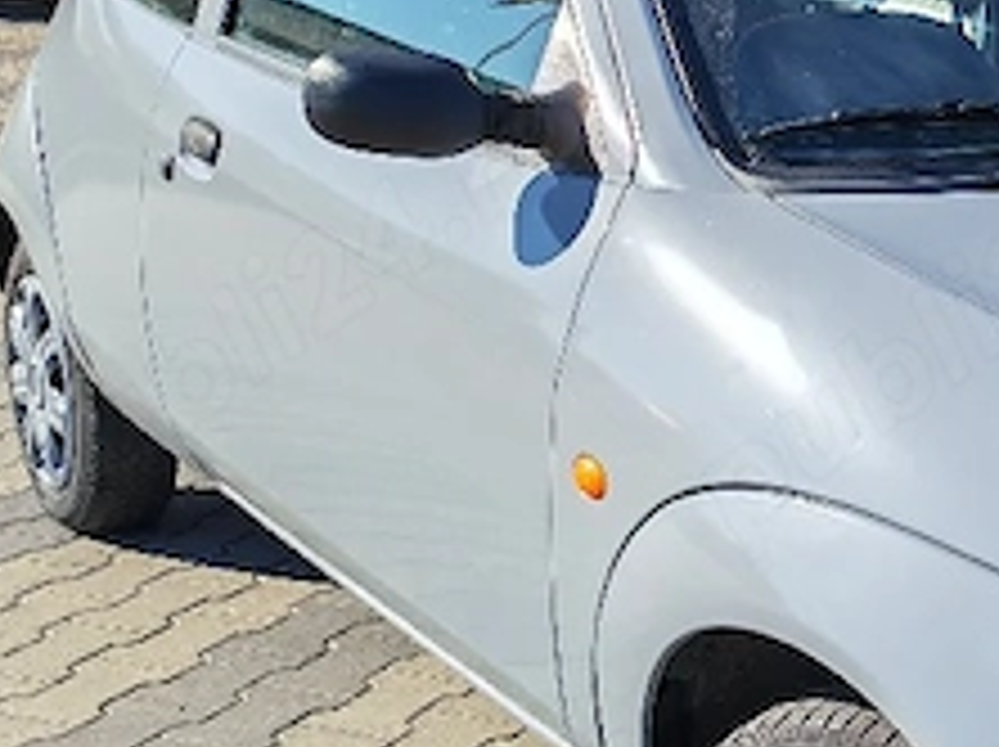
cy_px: 333
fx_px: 2104
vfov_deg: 20.1
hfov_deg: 24.4
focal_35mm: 73
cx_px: 1170
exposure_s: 1/625
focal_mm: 6.12
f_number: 1.9
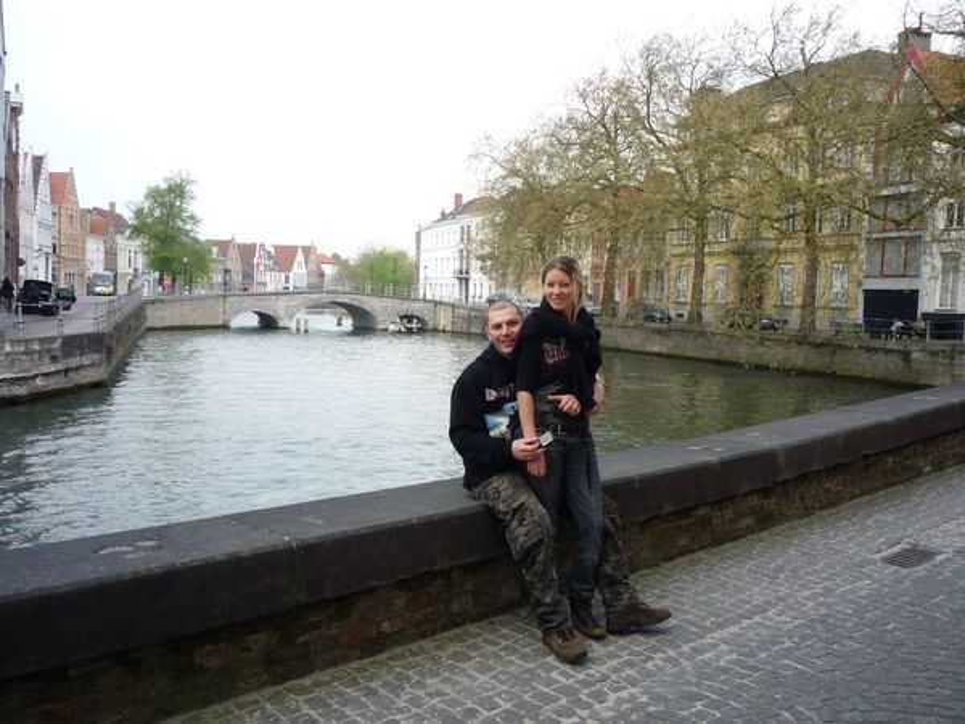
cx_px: 482
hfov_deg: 56.8
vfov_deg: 44.2
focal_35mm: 32
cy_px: 362
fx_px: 892
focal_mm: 5.2
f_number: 4
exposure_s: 1/250
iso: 100
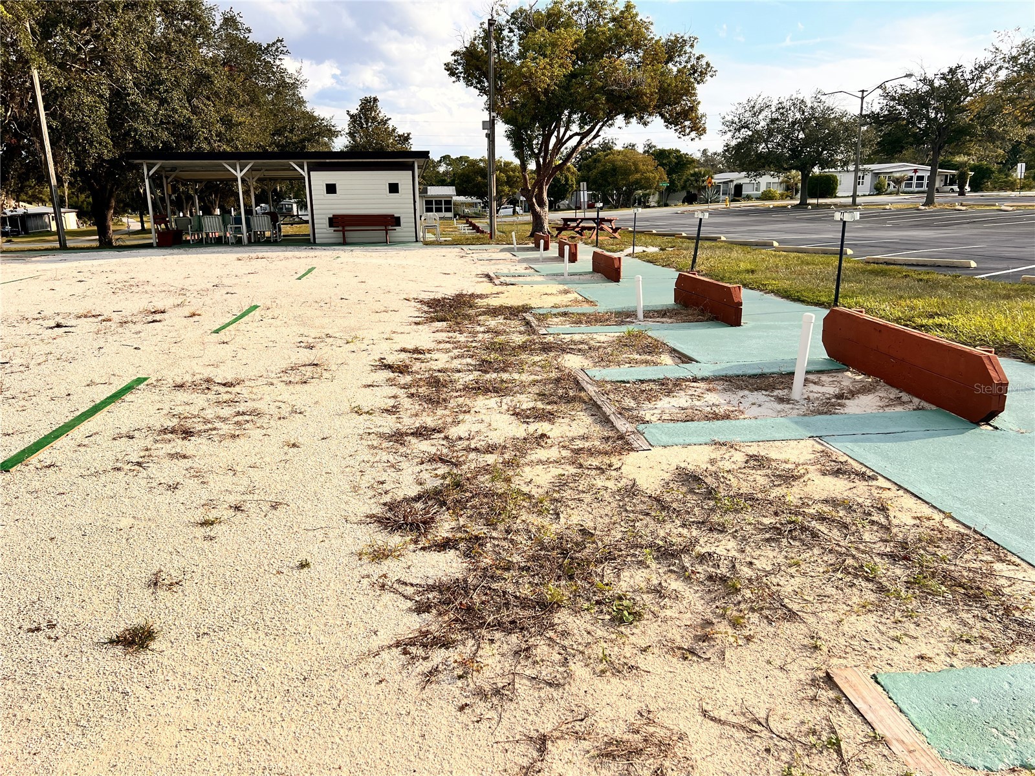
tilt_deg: -15.1
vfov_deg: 53.1
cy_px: 388
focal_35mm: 26
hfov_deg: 67.3
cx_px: 518
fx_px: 777
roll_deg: +0.7
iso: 50
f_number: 1.5
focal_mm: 5.7
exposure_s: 1/2994
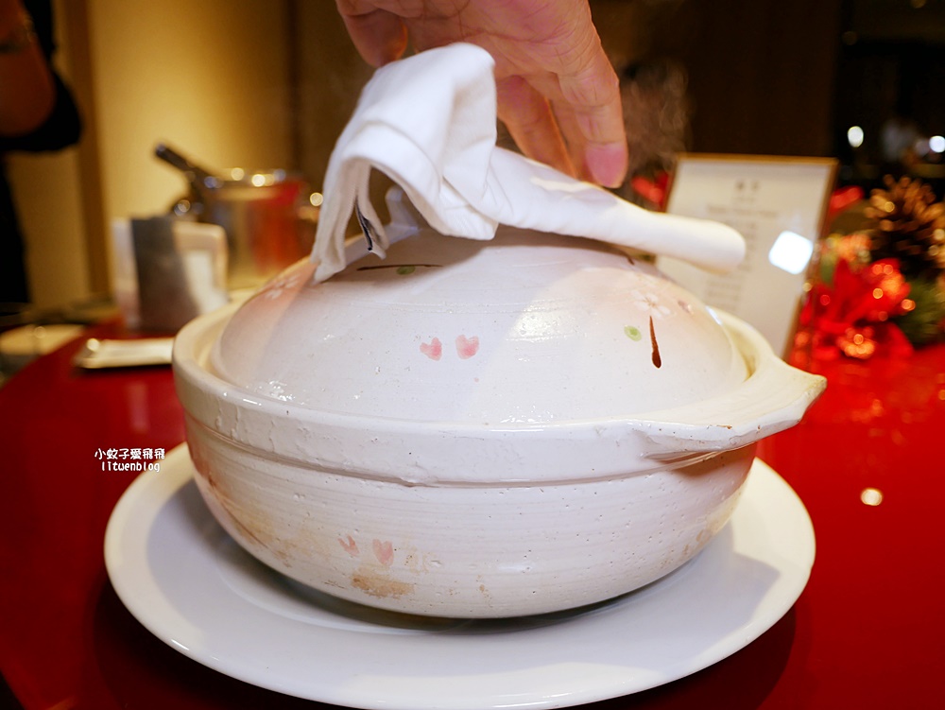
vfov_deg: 49.8
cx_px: 472
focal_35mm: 28
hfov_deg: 63.4
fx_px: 765
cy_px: 355
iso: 200
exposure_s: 1/100
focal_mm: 14
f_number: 2.5
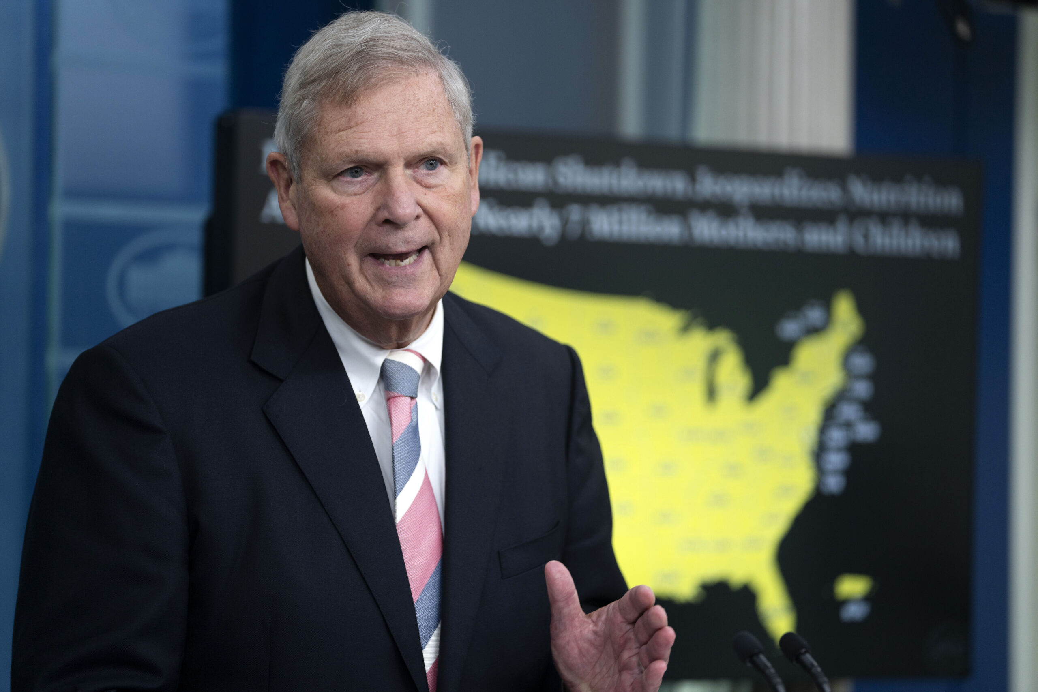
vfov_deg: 8.7
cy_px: 346
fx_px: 4556
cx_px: 519
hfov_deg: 13.0
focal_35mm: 158
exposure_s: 1/250
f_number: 2.8
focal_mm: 158
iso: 400
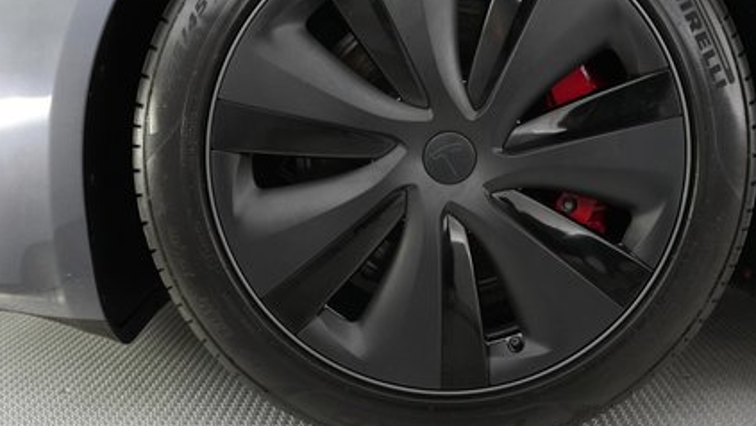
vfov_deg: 31.0
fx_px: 762
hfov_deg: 52.4
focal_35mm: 38
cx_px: 454
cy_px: 154
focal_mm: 24
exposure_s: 1/125
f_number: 2.8
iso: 3200
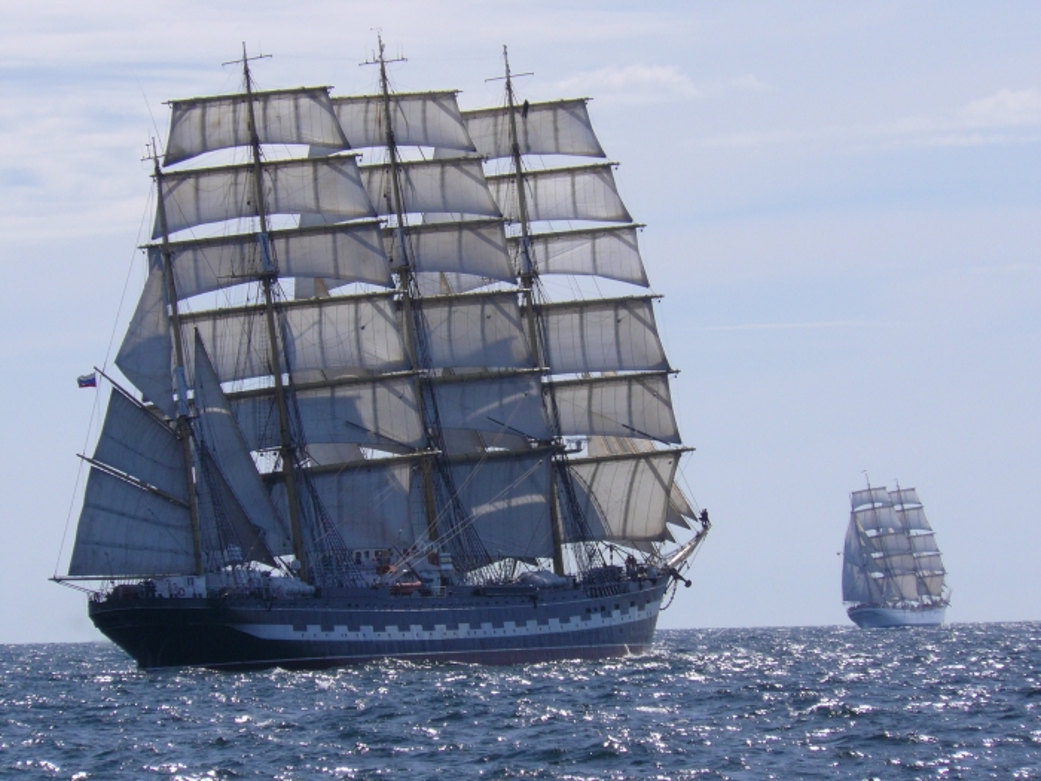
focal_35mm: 296
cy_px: 390
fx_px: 8902
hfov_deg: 6.7
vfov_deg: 5.0
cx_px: 520
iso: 100
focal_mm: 49.3
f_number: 8
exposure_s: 1/400
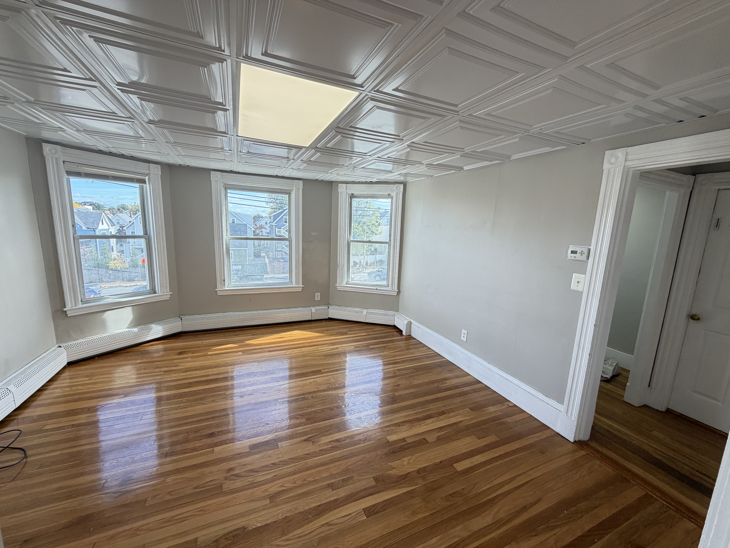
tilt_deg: -8.3
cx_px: 365
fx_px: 295
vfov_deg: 85.7
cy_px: 274
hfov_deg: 102.1
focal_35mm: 14
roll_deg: -1.8
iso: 80
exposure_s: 1/120
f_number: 2.2
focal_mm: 2.22
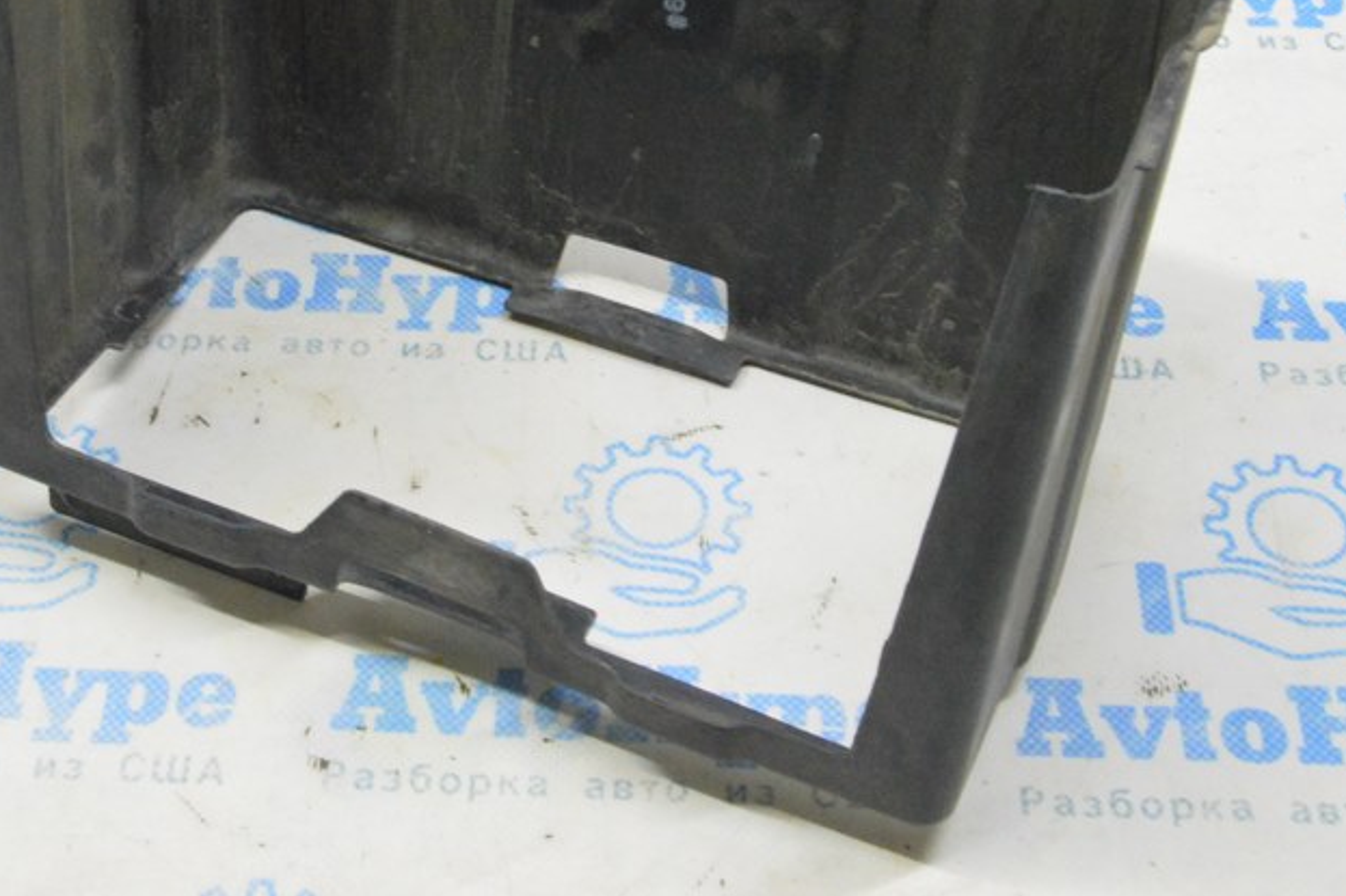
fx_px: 2579
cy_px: 163
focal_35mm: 69
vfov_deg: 19.5
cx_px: 512
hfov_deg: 29.1
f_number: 20
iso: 6400
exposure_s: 1/15
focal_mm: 28
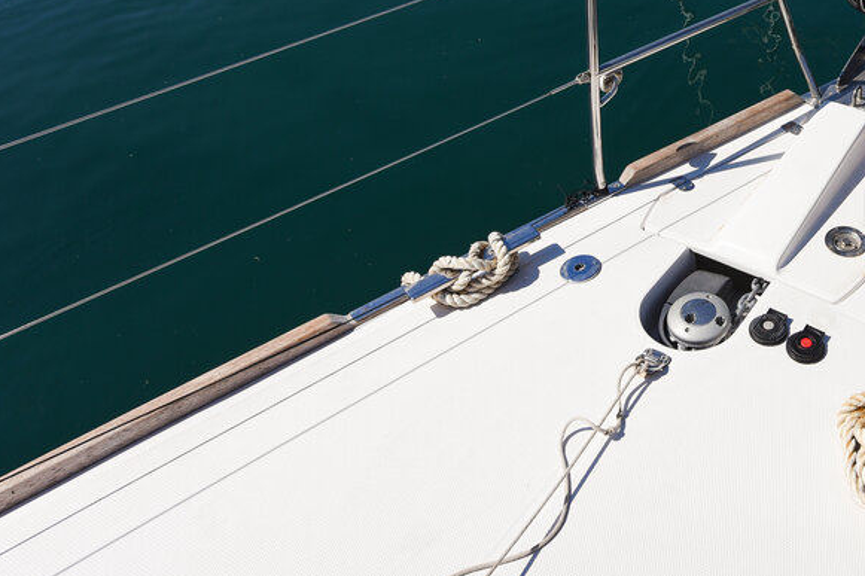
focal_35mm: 36
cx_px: 779
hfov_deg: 47.7
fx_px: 865
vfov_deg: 35.6
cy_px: 109
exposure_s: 1/1250
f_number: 7.1
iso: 125
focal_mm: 19
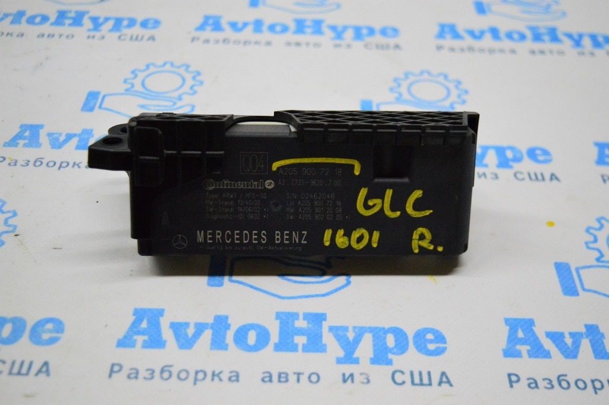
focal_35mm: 48
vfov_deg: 28.0
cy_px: 202
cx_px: 304
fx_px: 811
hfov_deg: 41.1
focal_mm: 32
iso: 6400
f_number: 4.5
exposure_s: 1/800
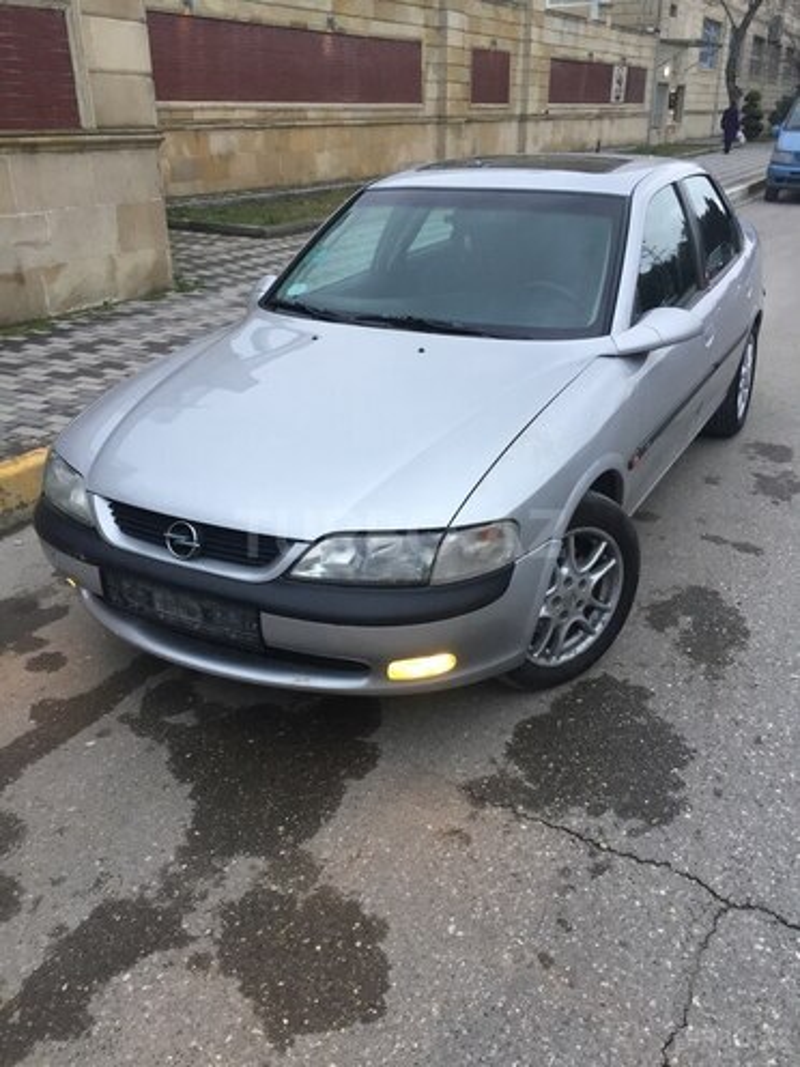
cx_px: 400
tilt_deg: -22.6
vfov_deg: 61.7
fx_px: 894
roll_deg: +1.9
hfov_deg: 48.2
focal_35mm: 29
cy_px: 534
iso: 32
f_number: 2.2
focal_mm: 4.15
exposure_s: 1/33
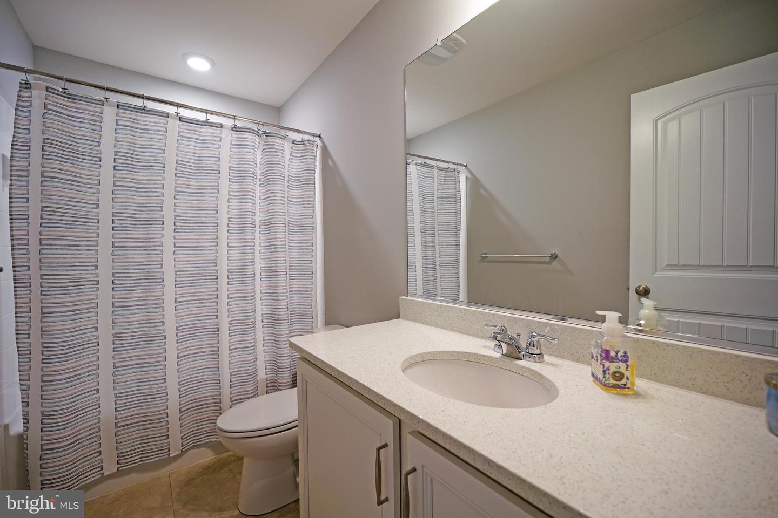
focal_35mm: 15
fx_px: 324
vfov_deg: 77.3
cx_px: 389
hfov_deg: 100.4
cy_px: 259
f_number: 2.8
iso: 160
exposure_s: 1/30
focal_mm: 10
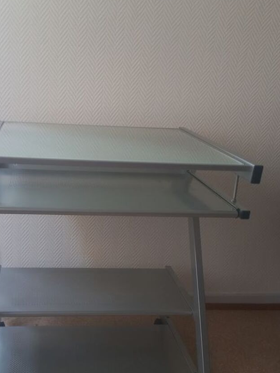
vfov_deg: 46.8
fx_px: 431
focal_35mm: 40
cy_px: 199
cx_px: 88
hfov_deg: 35.5
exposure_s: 1/33.3
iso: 160
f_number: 1.8
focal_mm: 4.6
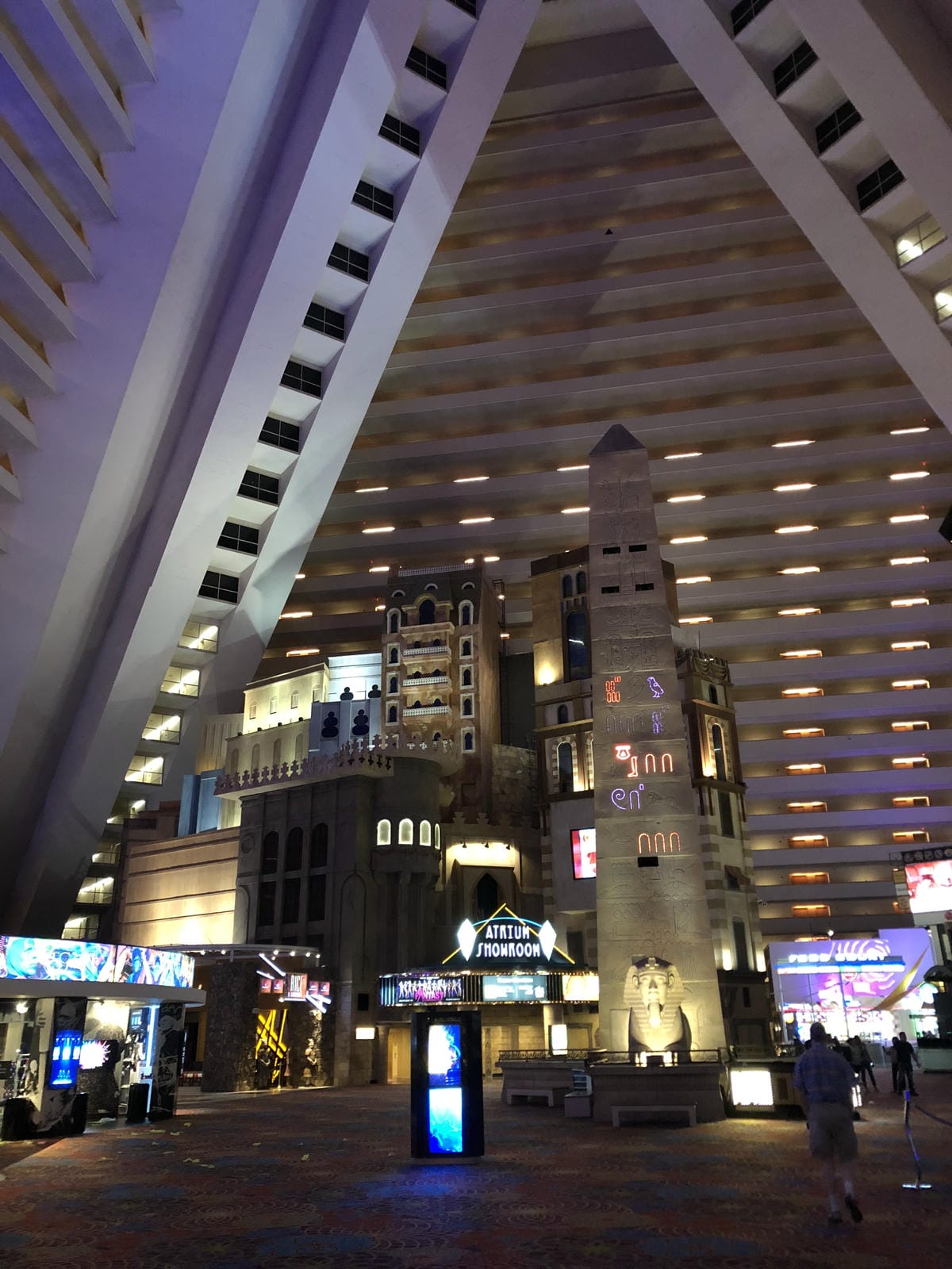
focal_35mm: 28
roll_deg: -0.4
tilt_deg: +21.6
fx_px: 1027
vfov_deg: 63.4
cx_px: 476
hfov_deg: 49.7
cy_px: 634
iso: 100
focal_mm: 3.99
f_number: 1.8
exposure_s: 1/4
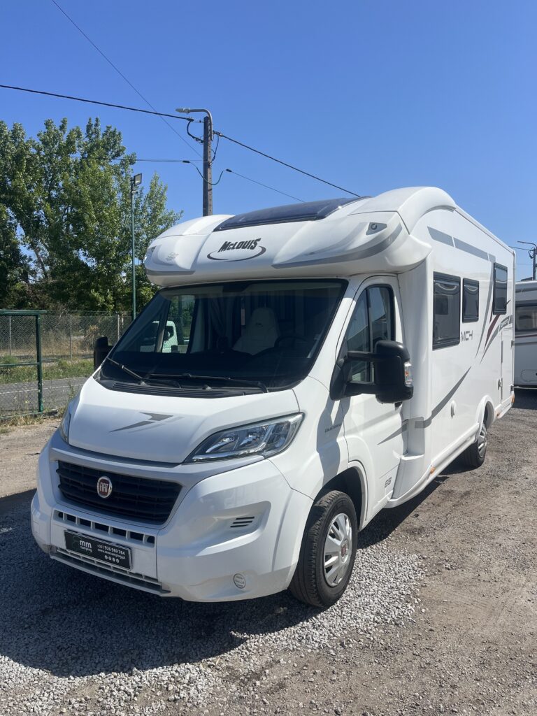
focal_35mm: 26
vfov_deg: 67.3
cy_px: 358
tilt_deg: -2.3
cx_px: 268
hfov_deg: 53.1
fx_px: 538
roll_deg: +1.0
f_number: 1.6
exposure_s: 1/4854
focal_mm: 5.1
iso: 50
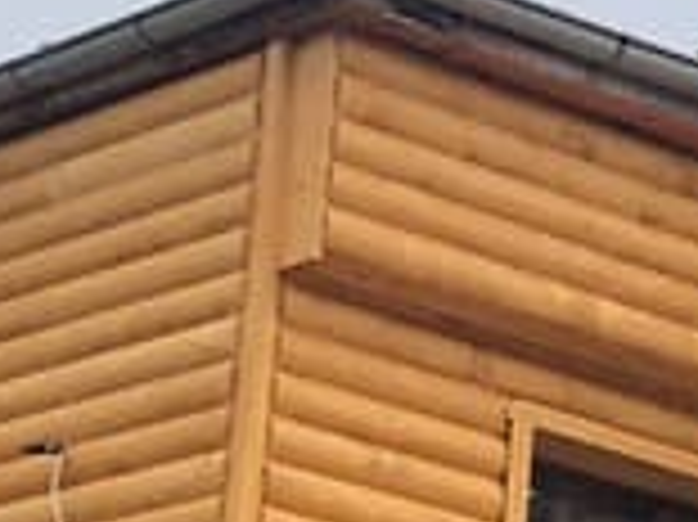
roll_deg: -3.9
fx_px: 4372
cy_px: 1071
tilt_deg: +9.0
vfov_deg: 6.6
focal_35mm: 217
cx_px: 874
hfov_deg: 9.0
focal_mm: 3.99
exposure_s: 1/716
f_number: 1.8
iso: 20
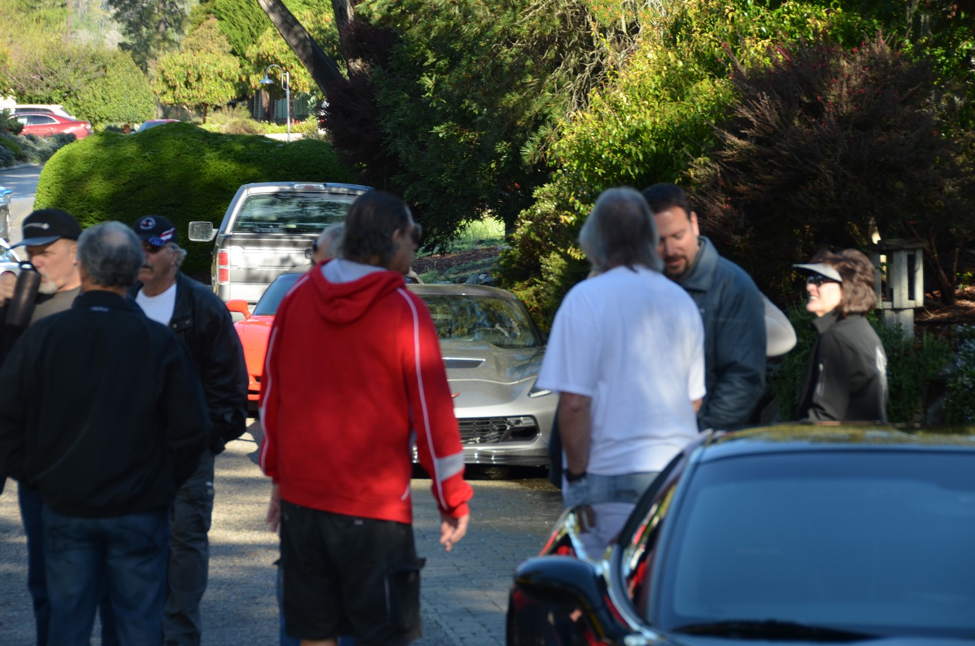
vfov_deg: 10.1
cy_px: 323
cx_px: 488
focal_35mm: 135
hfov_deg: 15.2
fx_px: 3649
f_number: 7.1
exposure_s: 1/200
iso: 200
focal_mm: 90
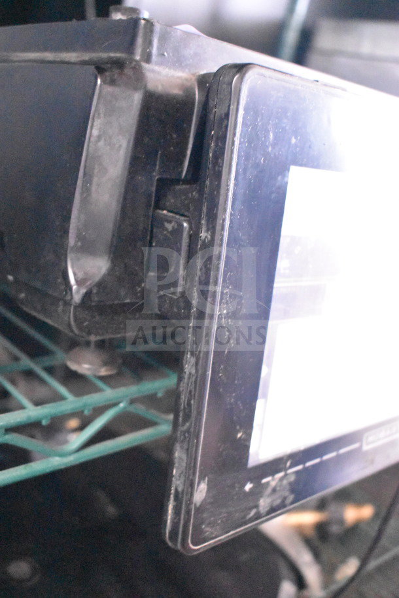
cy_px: 299
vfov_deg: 51.3
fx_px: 623
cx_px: 200
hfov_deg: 35.5
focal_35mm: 38
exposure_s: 1/40
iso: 22800
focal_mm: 25
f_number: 4
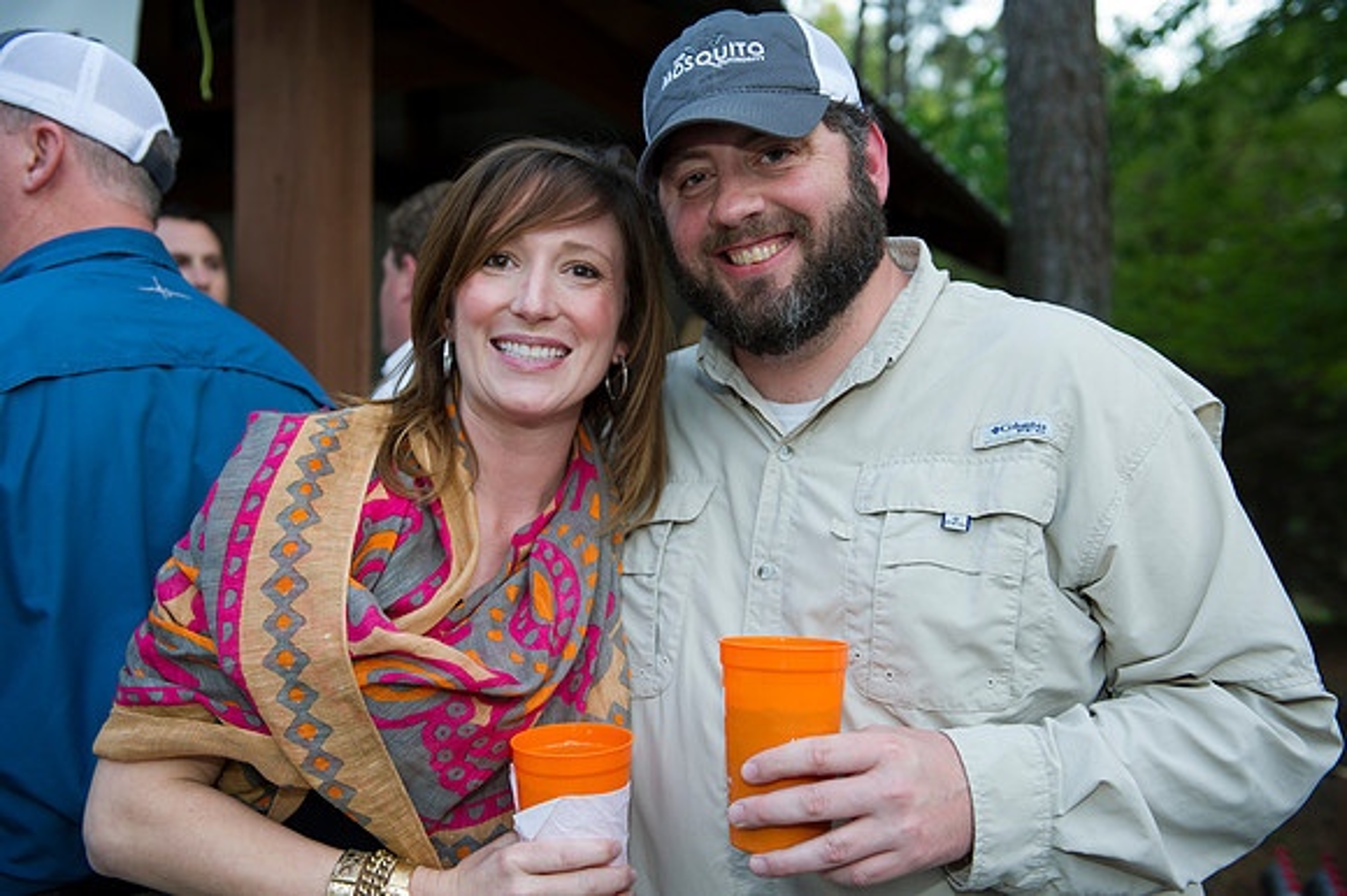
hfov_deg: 48.5
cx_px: 674
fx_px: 1496
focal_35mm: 40
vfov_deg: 33.4
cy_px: 448
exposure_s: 1/100
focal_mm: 40
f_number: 3.5
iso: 640
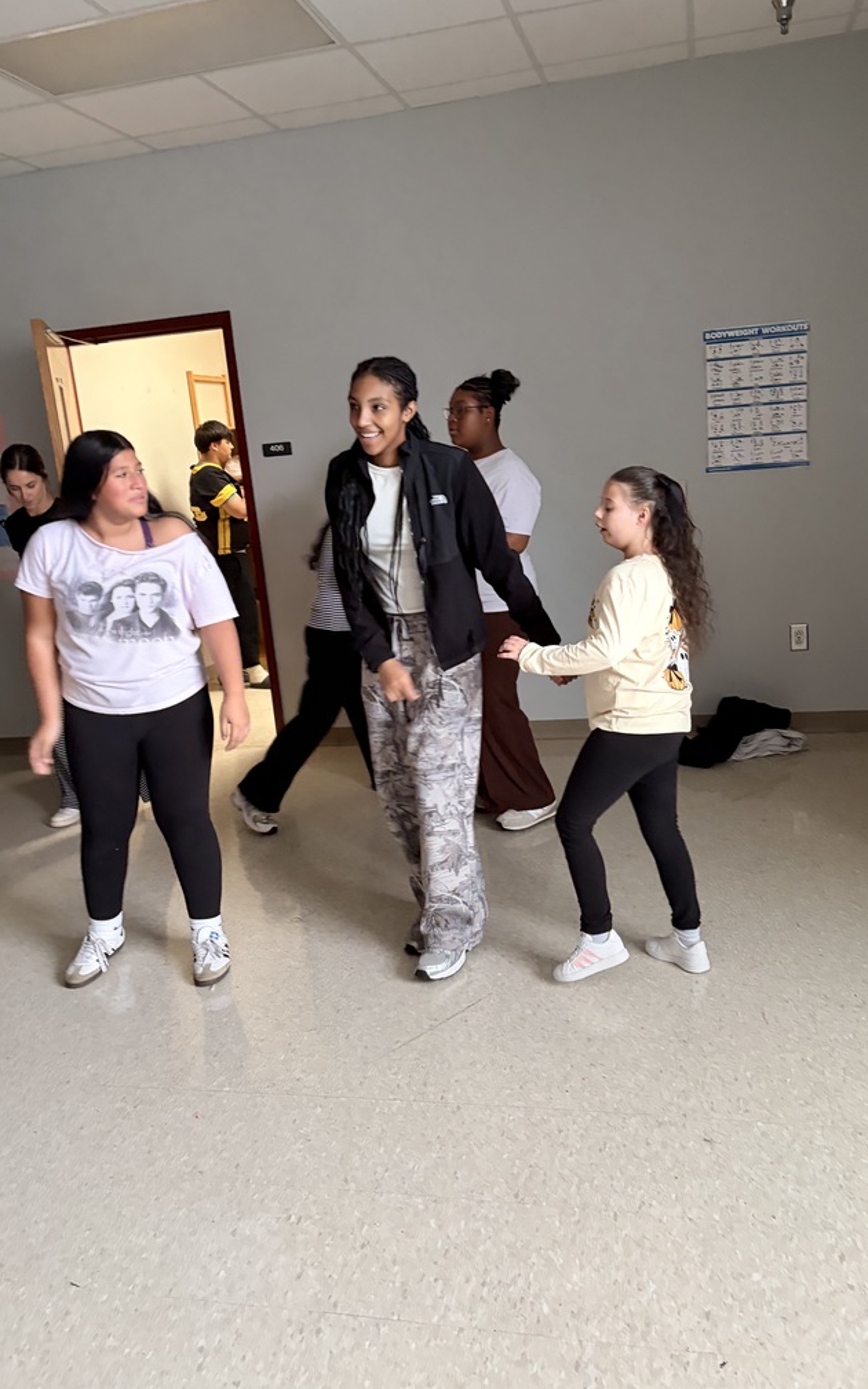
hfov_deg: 44.5
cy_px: 697
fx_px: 1060
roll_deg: +3.8
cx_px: 468
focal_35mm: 28
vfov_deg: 66.5
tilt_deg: -13.2
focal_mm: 5.96
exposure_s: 1/60
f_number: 1.6
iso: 400
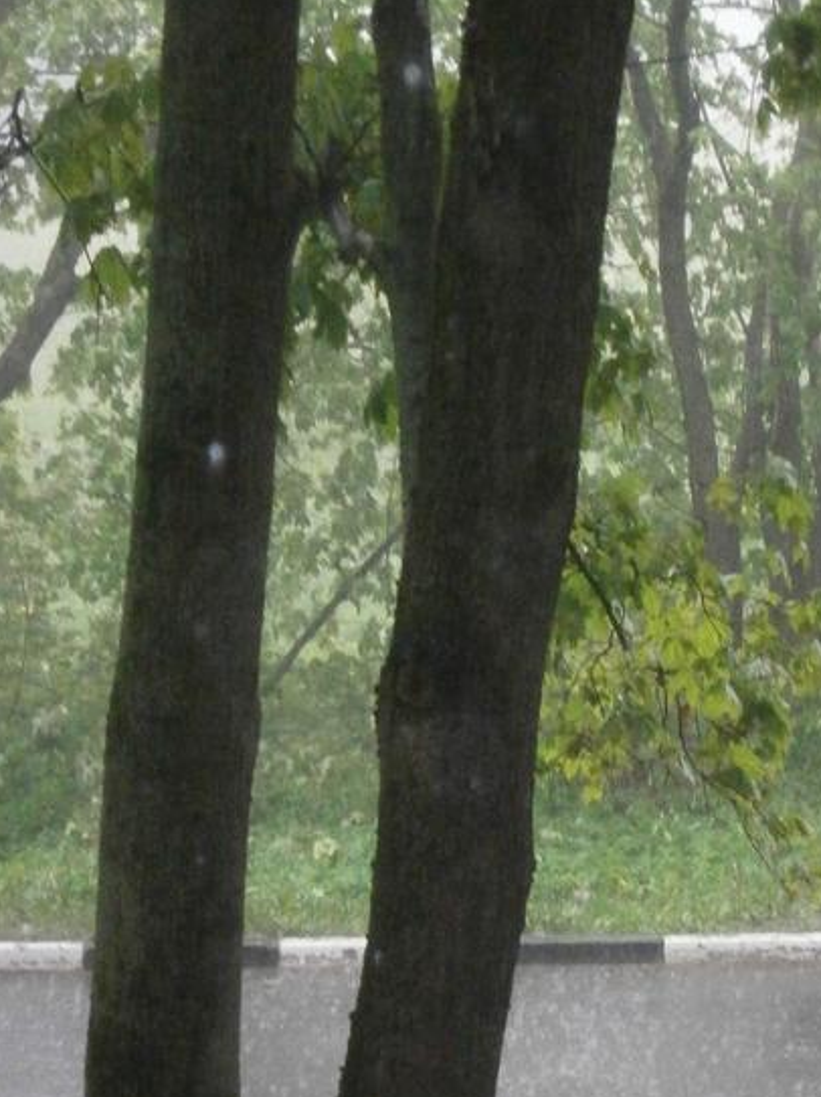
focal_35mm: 128
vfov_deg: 15.4
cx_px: 550
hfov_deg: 11.6
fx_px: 4051
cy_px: 727
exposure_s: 1/50
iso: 800
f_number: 4.4
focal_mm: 13
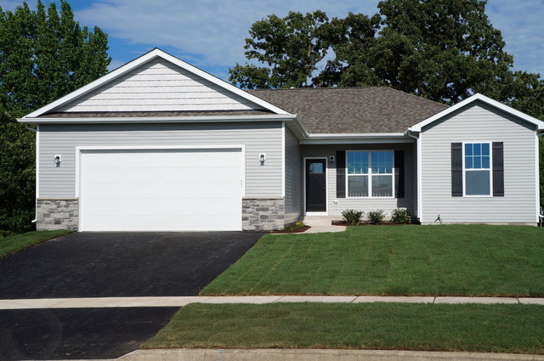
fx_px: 747
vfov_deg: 27.2
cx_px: 272
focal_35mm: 50
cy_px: 180
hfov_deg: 40.0
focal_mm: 33
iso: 200
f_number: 13
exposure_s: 1/500
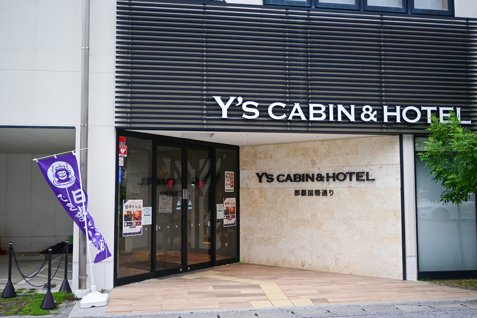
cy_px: 159
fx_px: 457
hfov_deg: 55.1
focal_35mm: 34
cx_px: 238
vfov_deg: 38.4
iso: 100
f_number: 4.2
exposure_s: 1/80
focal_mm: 23
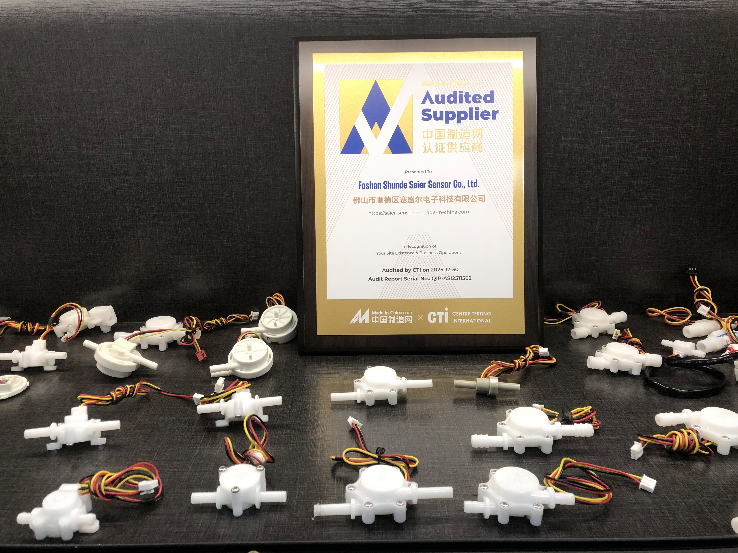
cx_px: 369
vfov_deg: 49.7
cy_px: 276
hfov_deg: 63.4
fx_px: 597
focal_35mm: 28
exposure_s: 1/33
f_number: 1.8
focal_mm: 4
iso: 32
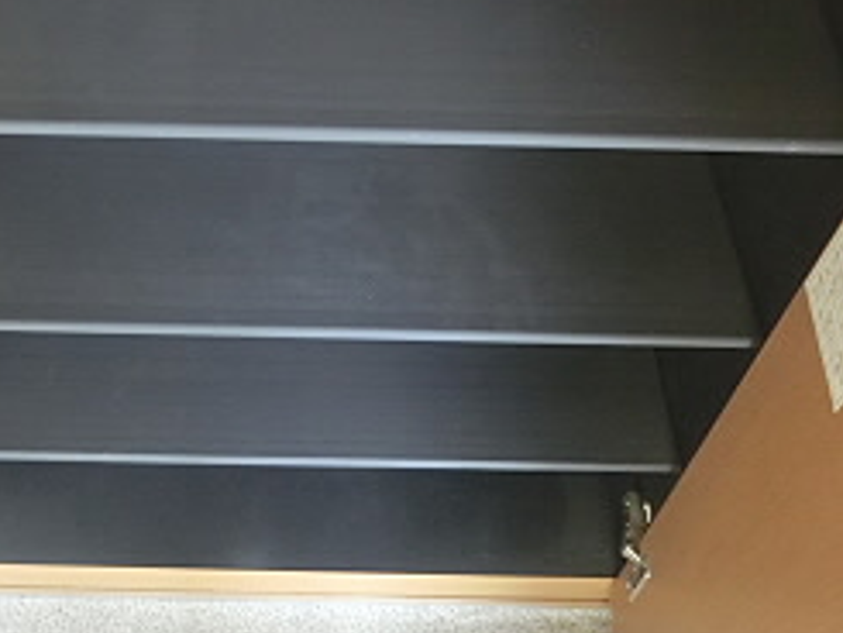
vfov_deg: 30.8
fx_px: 1145
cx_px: 262
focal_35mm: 47
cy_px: 263
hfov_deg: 39.8
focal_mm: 4.5
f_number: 3.5
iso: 640
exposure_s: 1/25
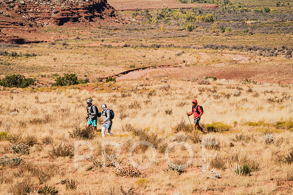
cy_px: 98
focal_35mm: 214
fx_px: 1742
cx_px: 146
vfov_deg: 6.4
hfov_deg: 9.6
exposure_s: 1/1600
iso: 160
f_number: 6.3
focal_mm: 214
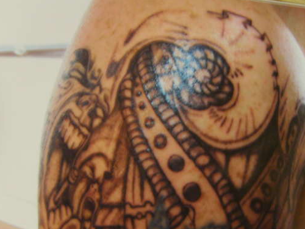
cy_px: 131
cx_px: 170
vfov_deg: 34.3
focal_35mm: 42
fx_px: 370
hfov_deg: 44.7
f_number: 2.8
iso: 140
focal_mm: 5.8
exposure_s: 1/4
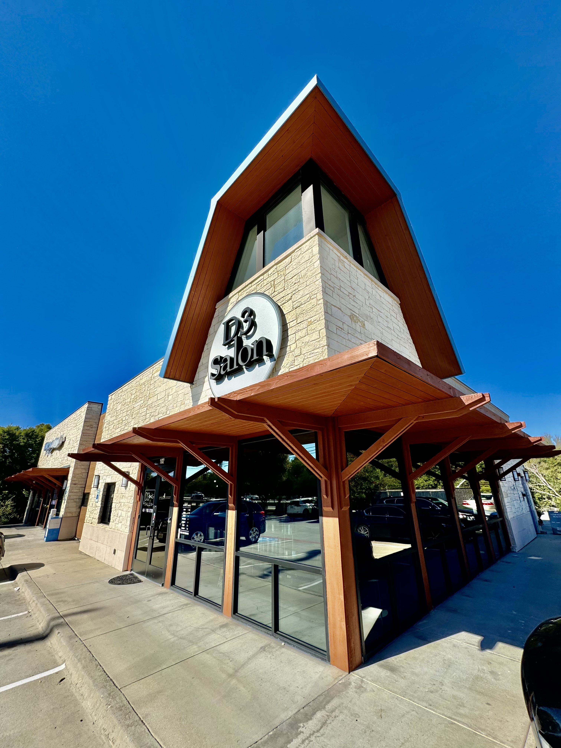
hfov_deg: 85.7
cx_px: 280
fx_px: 303
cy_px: 374
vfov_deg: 102.1
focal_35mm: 14
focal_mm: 2.22
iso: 40
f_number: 2.2
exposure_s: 1/1637
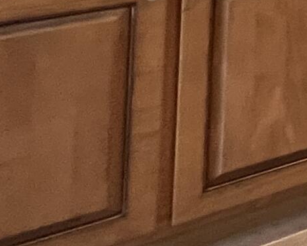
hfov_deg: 13.2
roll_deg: -3.6
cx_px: 819
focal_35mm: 82
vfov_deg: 15.3
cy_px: -239
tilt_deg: -1.9
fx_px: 745
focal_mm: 1.57
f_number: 1.8
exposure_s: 1/60
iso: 320
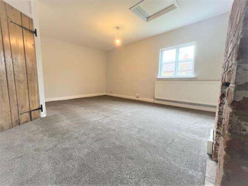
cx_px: 124
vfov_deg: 89.9
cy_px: 93
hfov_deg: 106.2
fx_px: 93
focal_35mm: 13
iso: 250
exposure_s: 1/86
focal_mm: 1.57
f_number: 1.8
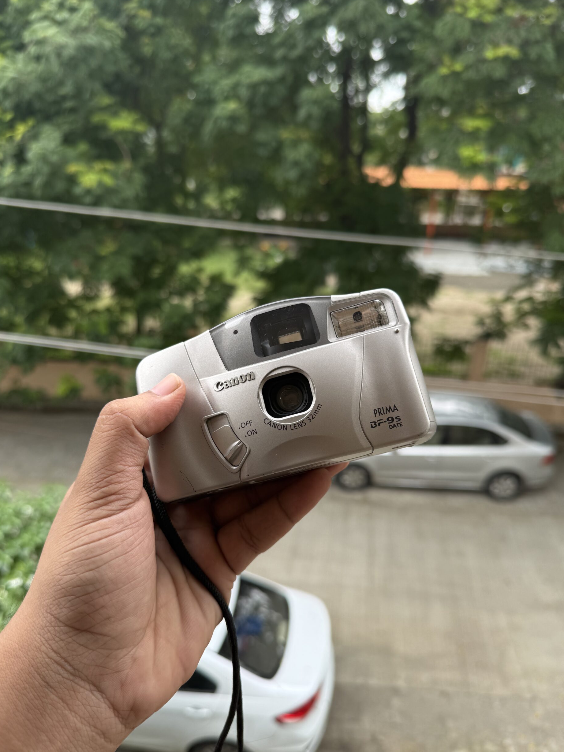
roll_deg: -2.9
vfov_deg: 69.4
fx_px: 543
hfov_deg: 54.9
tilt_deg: -20.6
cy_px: 383
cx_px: 277
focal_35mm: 25
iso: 80
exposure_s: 1/555
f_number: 1.78
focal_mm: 6.76
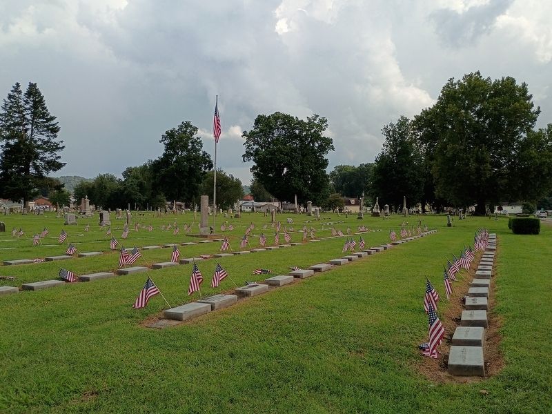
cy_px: 207
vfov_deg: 48.2
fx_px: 462
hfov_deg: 61.7
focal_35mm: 29
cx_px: 276
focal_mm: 4.27
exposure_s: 1/1142
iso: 101
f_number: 1.8
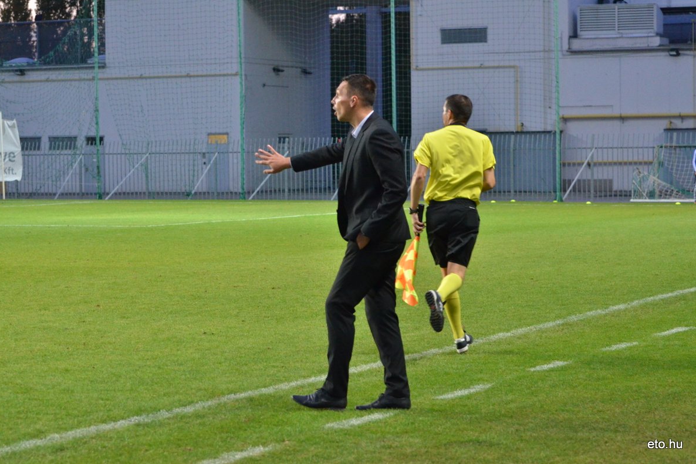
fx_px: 2049
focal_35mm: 106
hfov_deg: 19.3
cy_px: 233
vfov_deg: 12.9
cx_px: 347
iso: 2500
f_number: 4.5
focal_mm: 70
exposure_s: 1/320
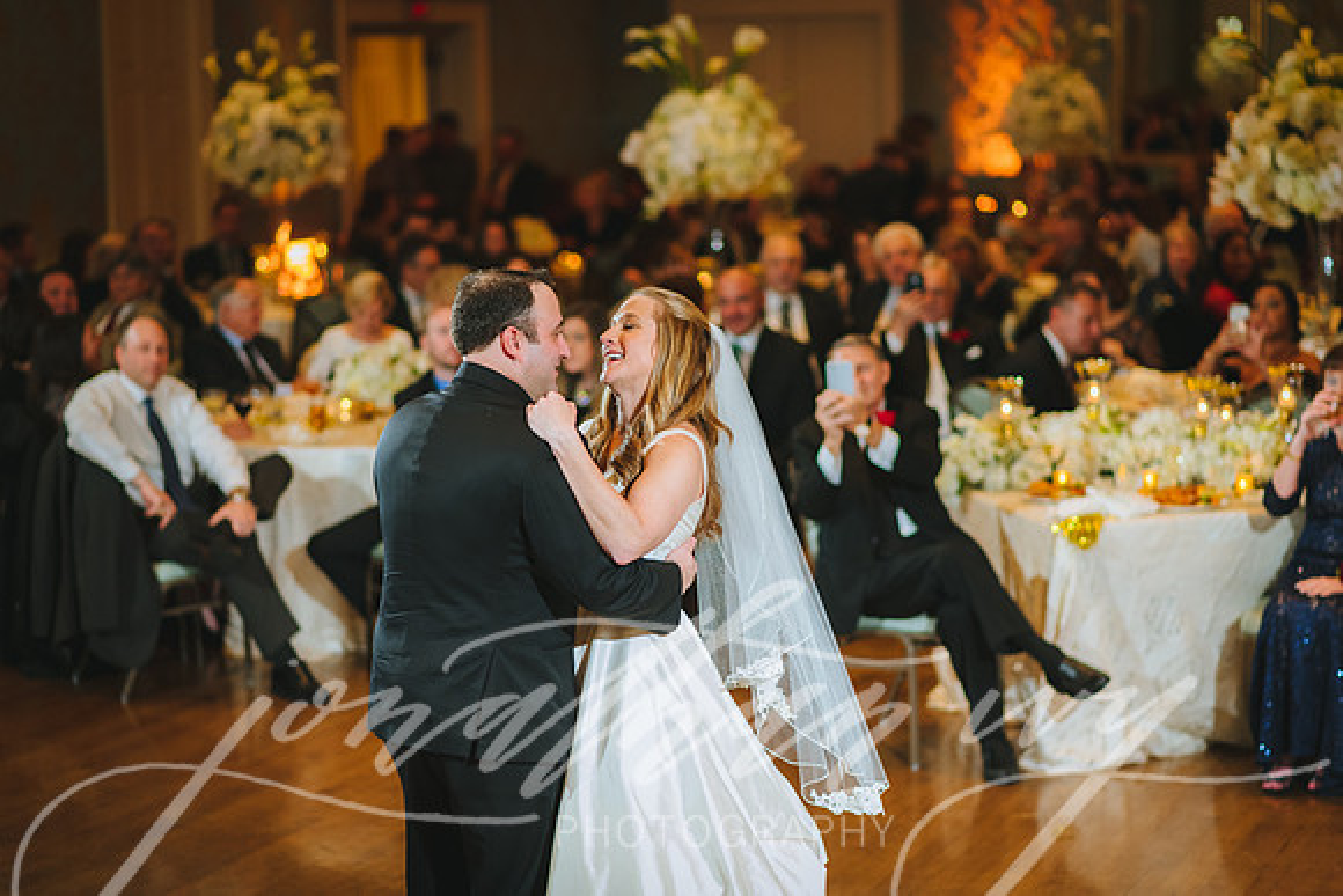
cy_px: 448
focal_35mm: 85
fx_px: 3172
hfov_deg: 23.9
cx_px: 672
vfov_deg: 16.1
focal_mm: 85
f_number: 2.2
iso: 1250
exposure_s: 1/160
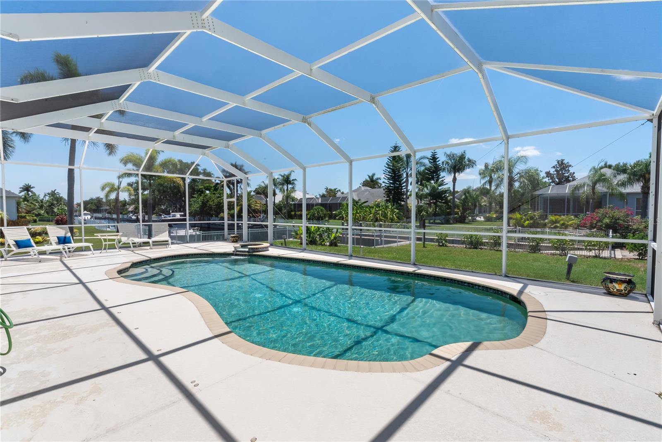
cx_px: 331
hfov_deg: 96.7
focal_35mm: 16
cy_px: 221
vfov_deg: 73.8
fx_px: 294
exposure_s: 1/200
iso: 320
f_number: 22
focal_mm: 16
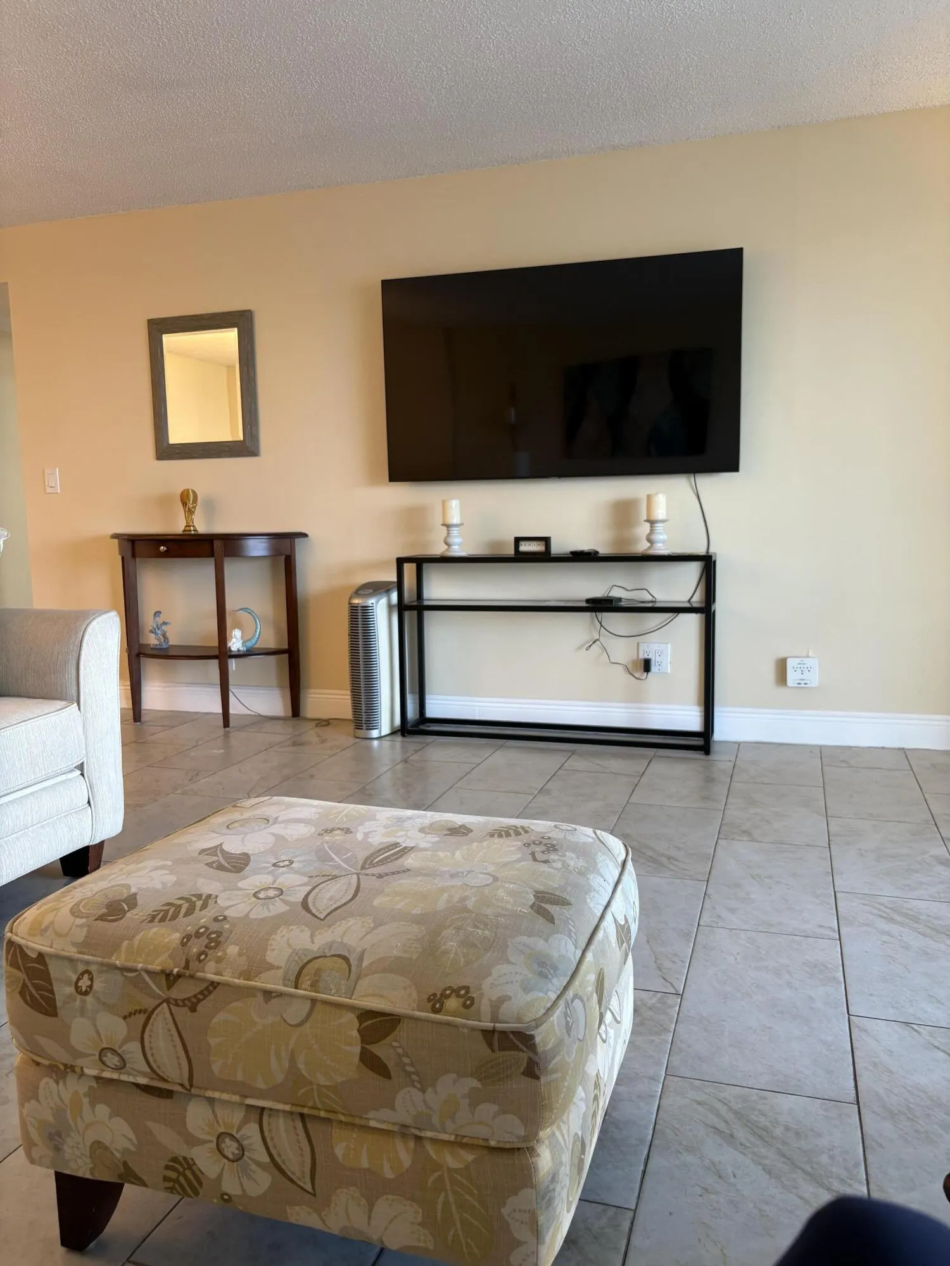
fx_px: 951
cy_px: 633
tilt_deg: -7.4
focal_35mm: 26
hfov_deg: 53.1
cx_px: 475
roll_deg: +0.9
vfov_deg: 67.3
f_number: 1.6
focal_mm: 5.96
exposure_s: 1/60
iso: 100
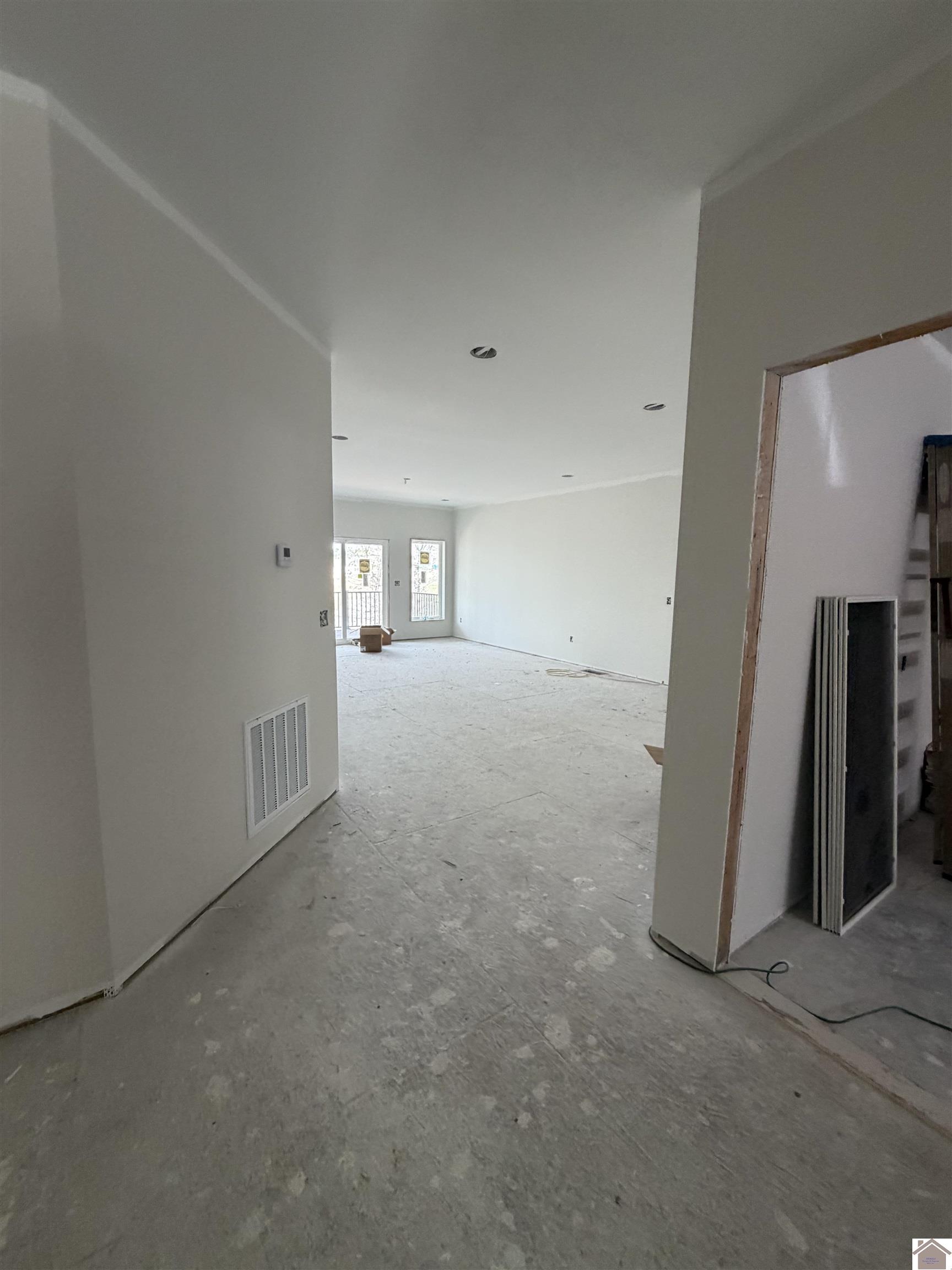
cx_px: 476
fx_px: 513
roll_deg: -0.6
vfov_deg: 102.1
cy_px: 635
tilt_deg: -8.2
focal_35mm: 14
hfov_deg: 85.7
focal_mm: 2.22
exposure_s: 1/121
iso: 320
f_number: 2.2
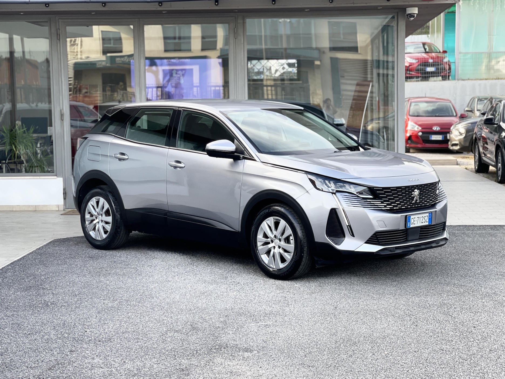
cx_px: 252
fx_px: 934
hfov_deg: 30.3
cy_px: 190
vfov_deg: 22.9
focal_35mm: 64
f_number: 2.2
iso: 32
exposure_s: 1/121
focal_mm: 7.5
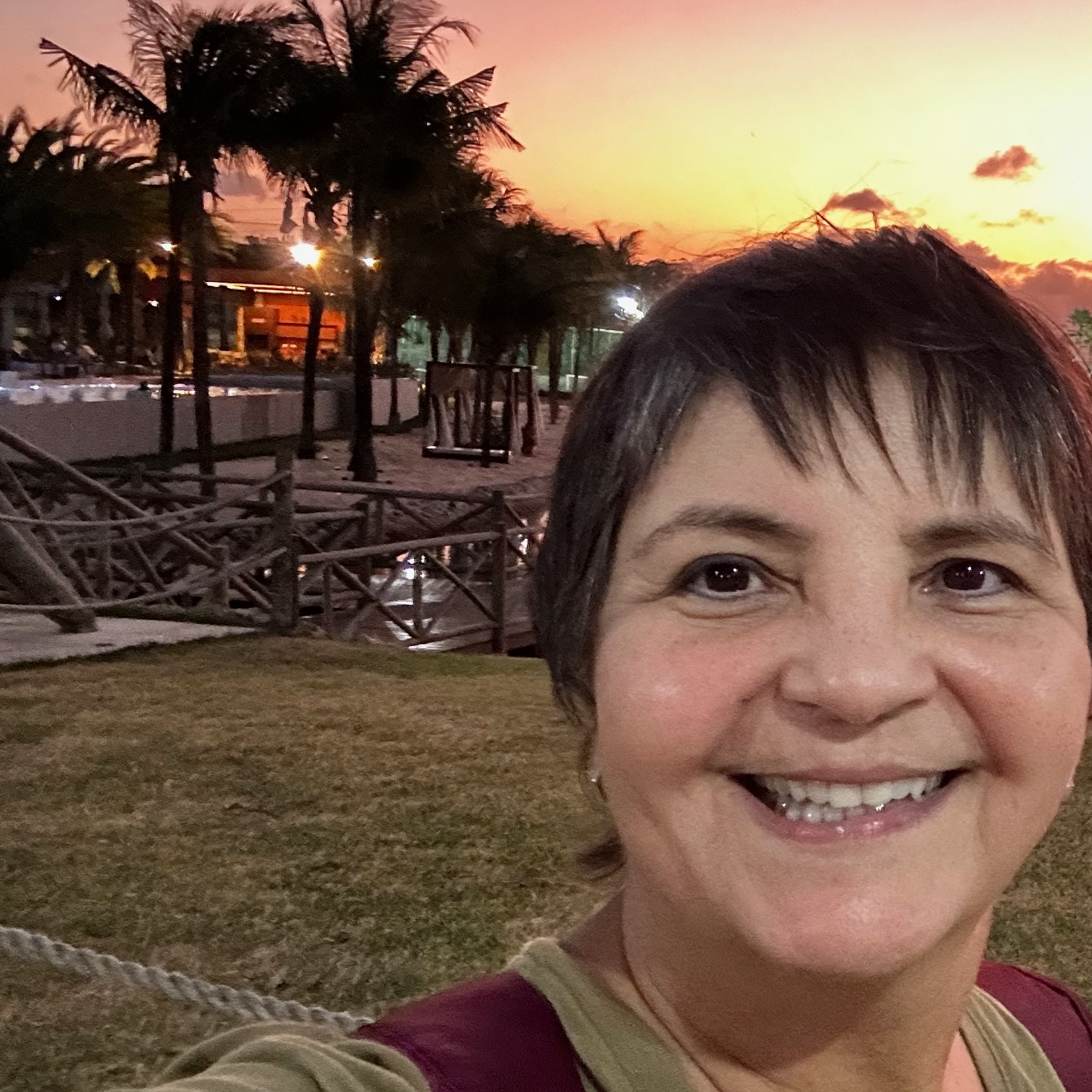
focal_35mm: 48
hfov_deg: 31.8
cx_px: 1160
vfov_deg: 35.3
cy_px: 593
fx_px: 1713
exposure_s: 1/24
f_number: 1.9
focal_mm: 2.69
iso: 500
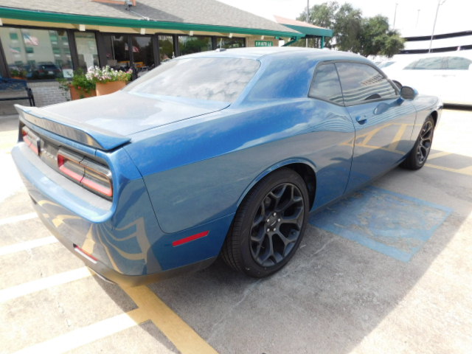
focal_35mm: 23
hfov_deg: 73.9
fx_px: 314
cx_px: 236
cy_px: 177
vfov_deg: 58.9
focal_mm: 4
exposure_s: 1/640
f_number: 3
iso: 125
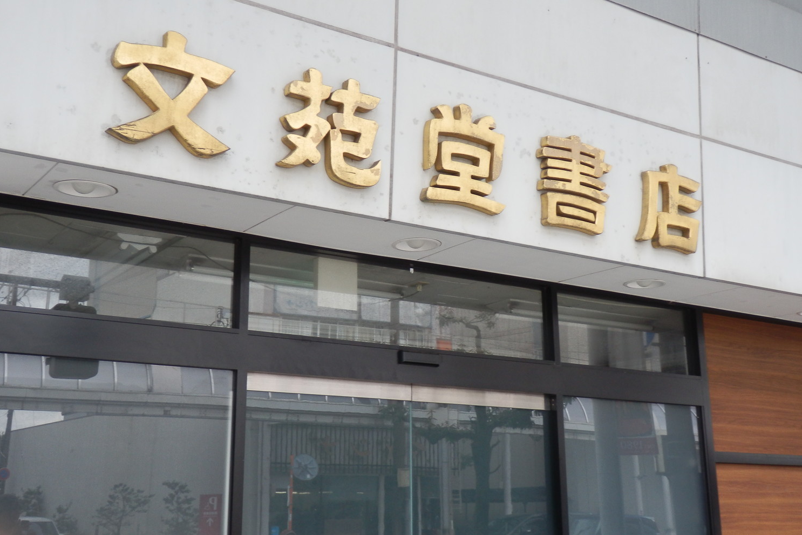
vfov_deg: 31.9
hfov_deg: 46.4
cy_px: 243
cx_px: 403
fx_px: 936
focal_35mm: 42
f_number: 3.7
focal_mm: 7.3
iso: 160
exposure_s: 1/80
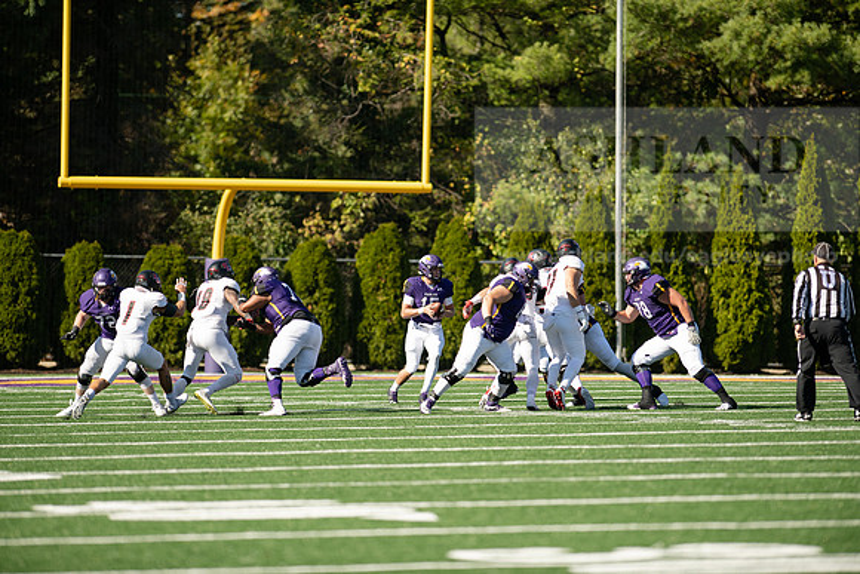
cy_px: 287
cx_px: 430
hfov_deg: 6.9
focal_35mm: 300
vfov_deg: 4.6
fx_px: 7168
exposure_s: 1/1600
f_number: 3.2
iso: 200
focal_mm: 300
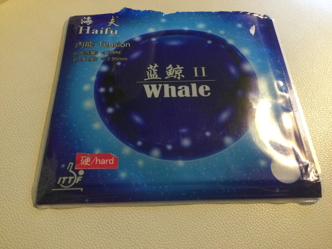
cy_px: 124
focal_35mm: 31
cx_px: 166
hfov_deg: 58.4
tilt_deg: -63.0
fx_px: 297
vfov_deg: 45.4
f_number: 2.4
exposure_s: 1/17
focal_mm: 3.3
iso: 500
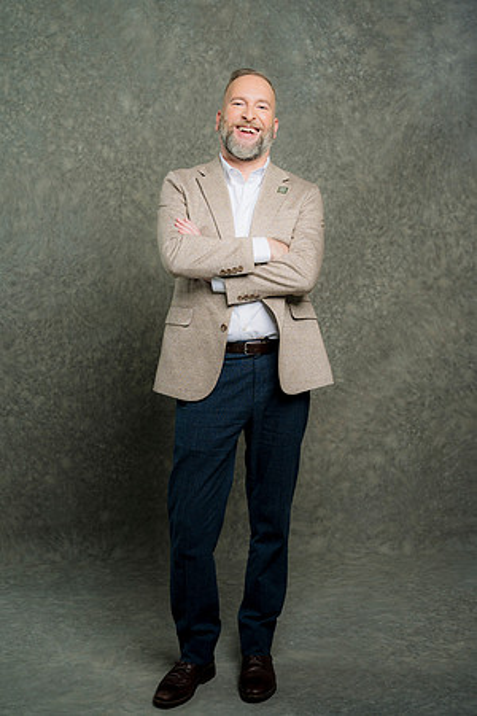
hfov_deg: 24.6
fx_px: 1093
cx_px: 238
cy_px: 358
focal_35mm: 55
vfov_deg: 36.2
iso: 125
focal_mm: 55
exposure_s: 1/160
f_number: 4
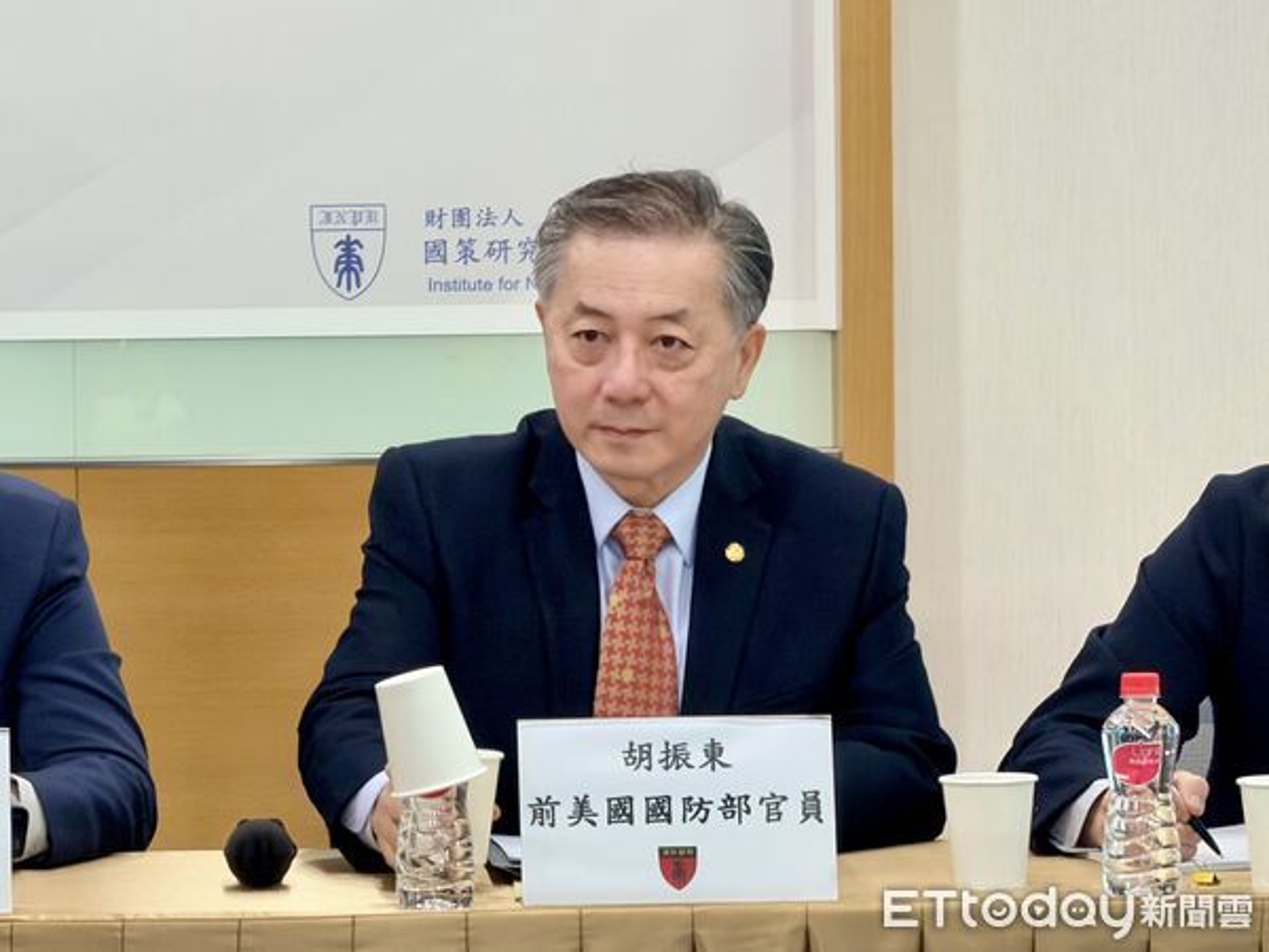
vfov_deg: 7.4
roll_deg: +1.0
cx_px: 634
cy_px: 476
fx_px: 7332
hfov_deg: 9.9
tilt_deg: -4.6
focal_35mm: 200
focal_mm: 16.89
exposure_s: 1/60
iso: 160
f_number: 2.8
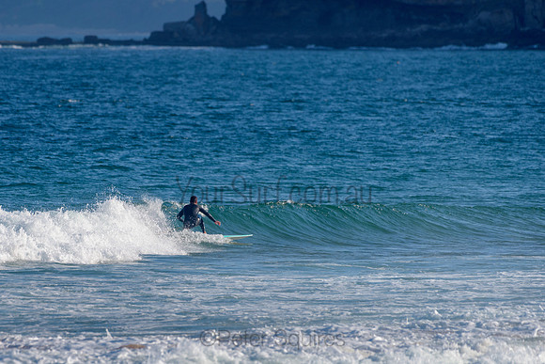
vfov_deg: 2.2
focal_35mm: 613
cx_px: 211
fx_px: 9285
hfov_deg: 3.4
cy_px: 223
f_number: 5.6
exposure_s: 1/2000
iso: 160
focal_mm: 500
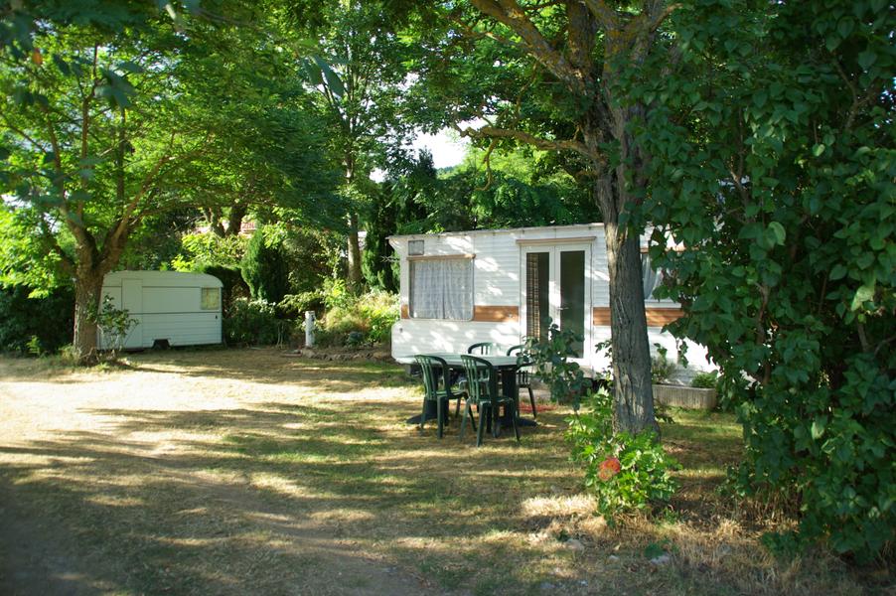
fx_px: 671
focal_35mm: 27
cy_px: 298
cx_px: 448
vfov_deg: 47.9
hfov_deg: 67.4
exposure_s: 1/60
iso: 100
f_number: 4.5
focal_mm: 18
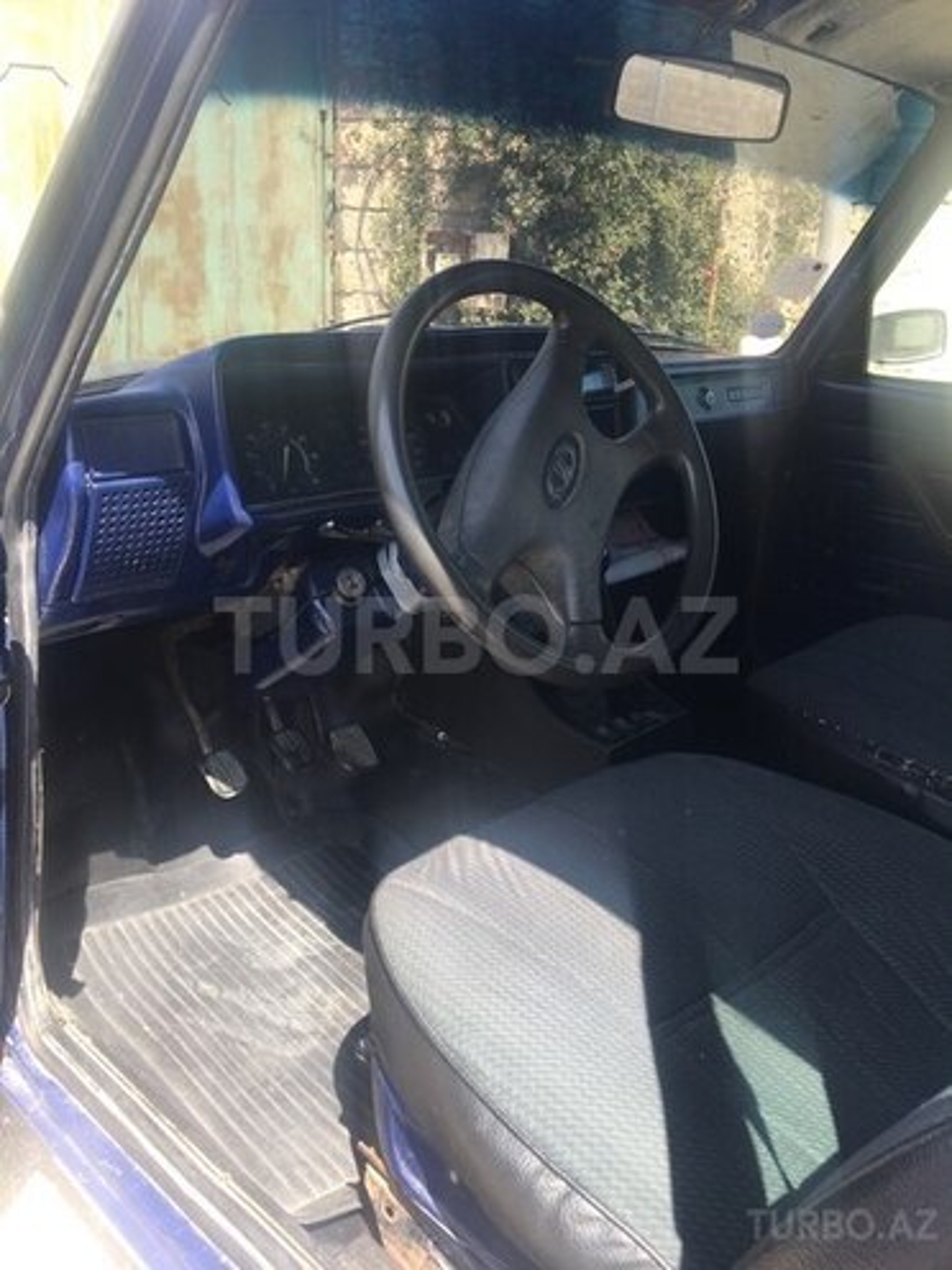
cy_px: 635
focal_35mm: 29
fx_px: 1063
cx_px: 476
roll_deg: -1.3
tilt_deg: -18.9
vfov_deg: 61.7
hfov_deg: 48.2
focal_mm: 4.15
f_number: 2.2
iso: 25
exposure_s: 1/227
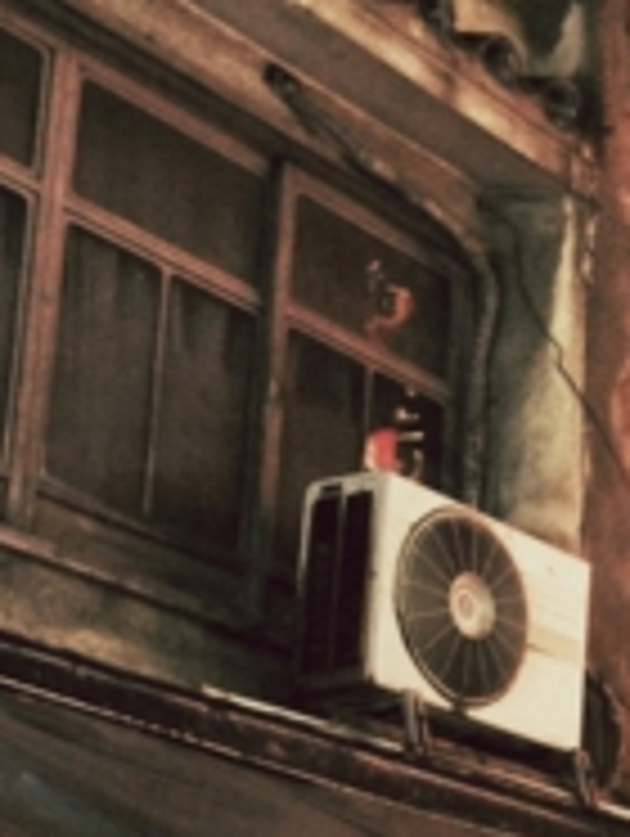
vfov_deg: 17.7
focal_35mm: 108
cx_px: 1022
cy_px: 842
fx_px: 2615
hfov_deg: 12.8
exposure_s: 1/20
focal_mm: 4.12
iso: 80
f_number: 2.4
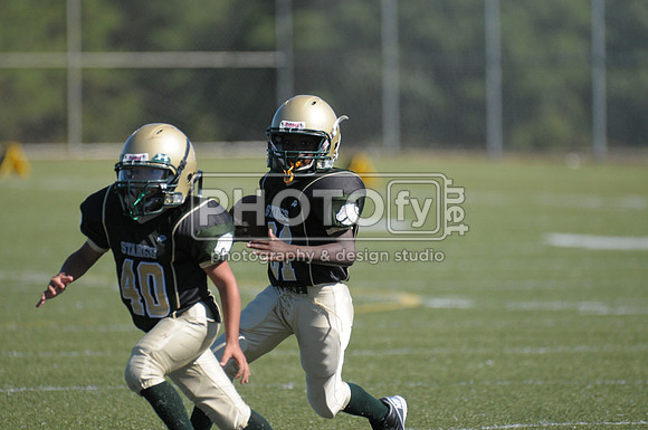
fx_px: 9437
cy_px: 215
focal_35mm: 525
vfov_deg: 2.6
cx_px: 324
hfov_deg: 3.9
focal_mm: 350
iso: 640
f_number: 4
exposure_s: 1/4000
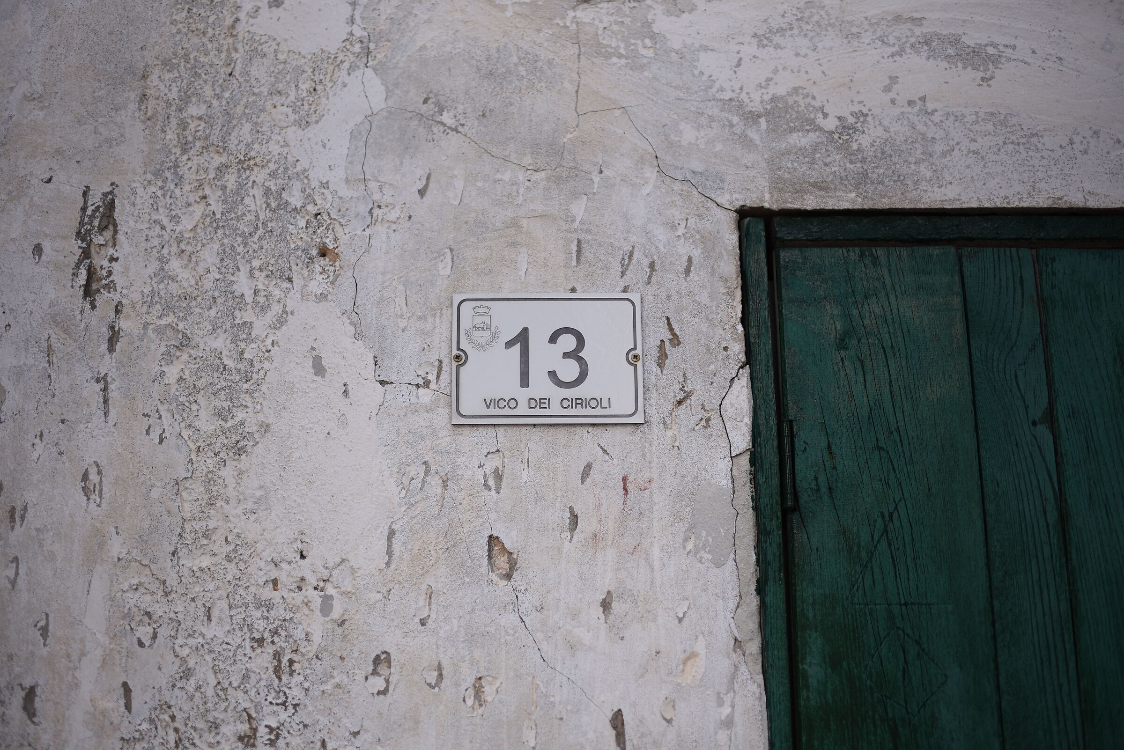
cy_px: 375
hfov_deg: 54.4
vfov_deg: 37.9
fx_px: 1093
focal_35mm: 35
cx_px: 562
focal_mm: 35
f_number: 1.7
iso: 125
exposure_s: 1/4000
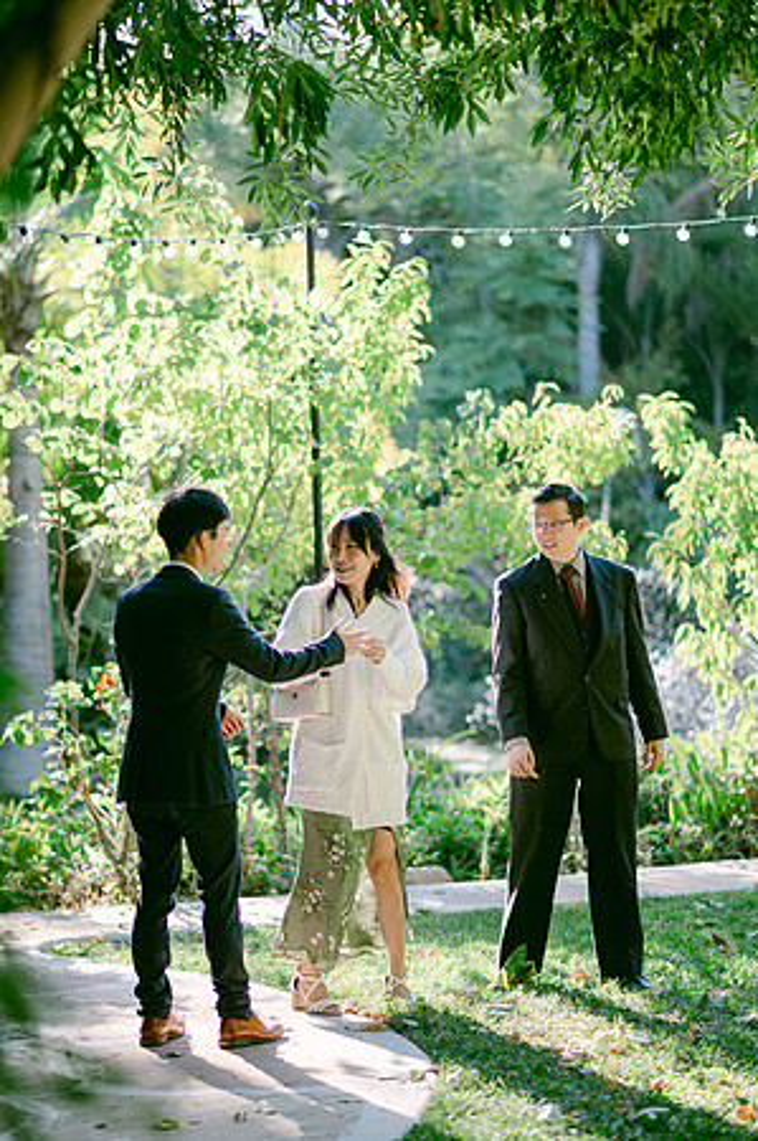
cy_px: 570
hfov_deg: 16.0
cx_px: 379
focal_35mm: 85
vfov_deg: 23.9
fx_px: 2691
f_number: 2
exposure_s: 1/640
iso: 140
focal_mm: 85
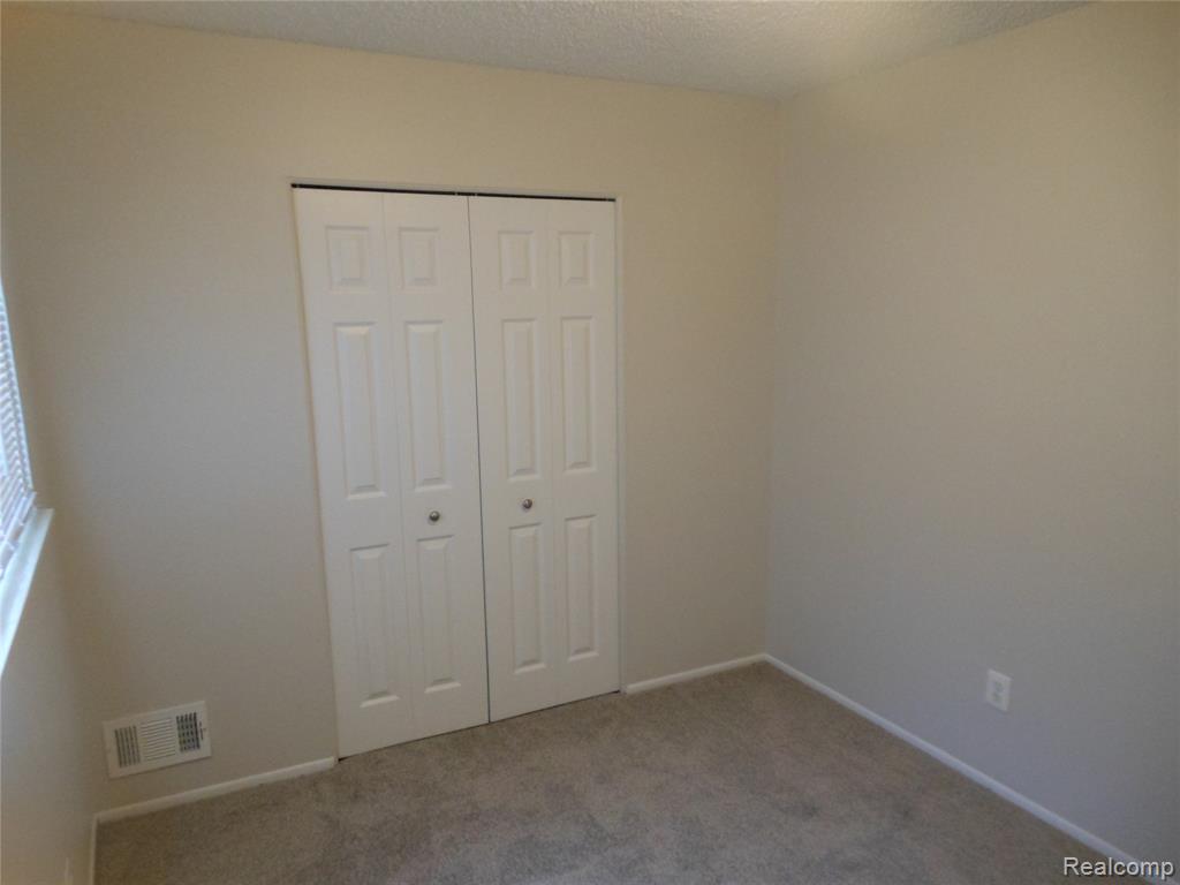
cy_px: 442
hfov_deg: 69.4
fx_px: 852
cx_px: 590
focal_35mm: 25
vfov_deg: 54.9
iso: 400
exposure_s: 1/40
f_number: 3.2
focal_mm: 4.5
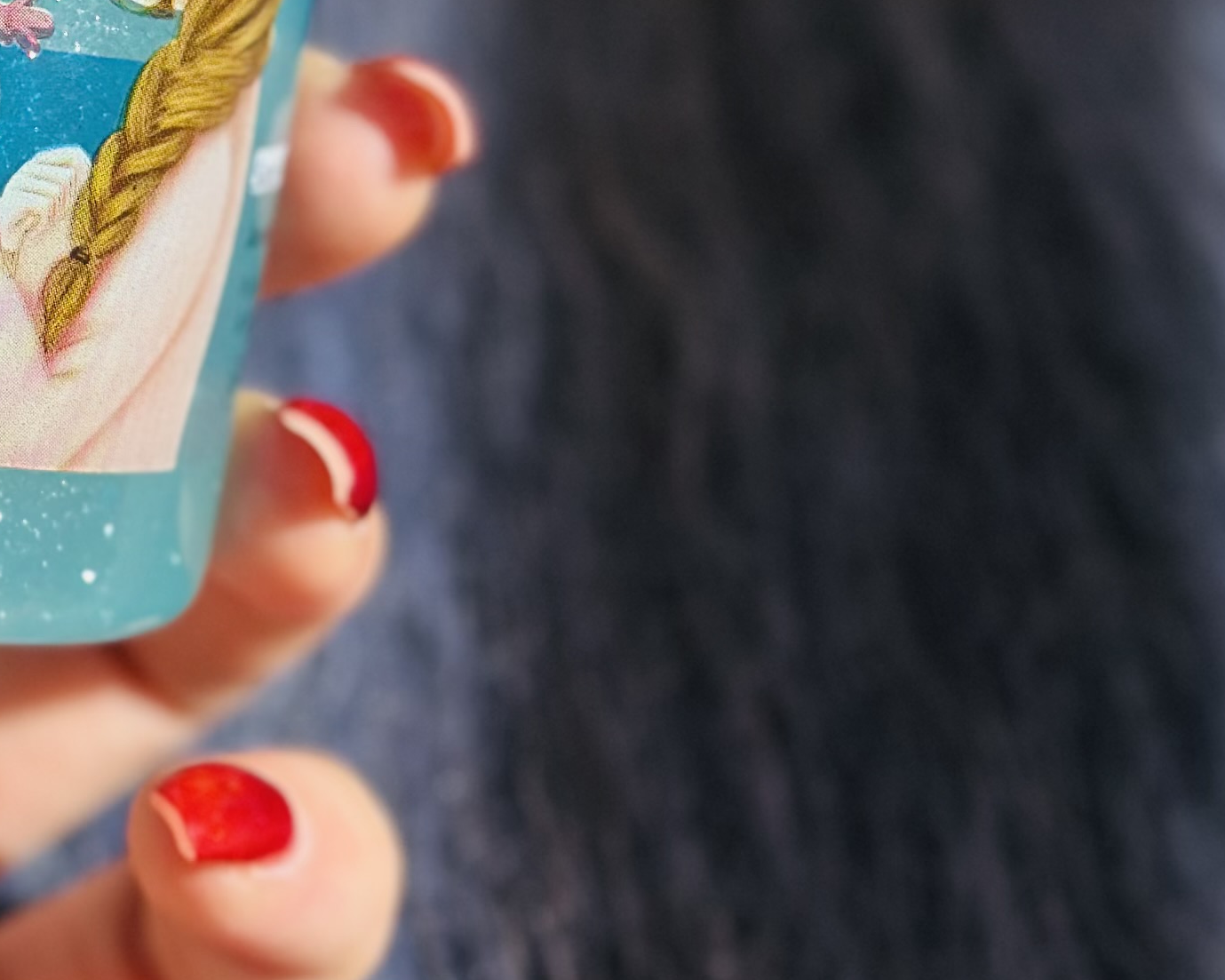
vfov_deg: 10.9
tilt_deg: -44.8
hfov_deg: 13.9
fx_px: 4967
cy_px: -418
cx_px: 66
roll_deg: +2.9
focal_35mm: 137
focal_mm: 6.86
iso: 100
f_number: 1.78
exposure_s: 1/3367
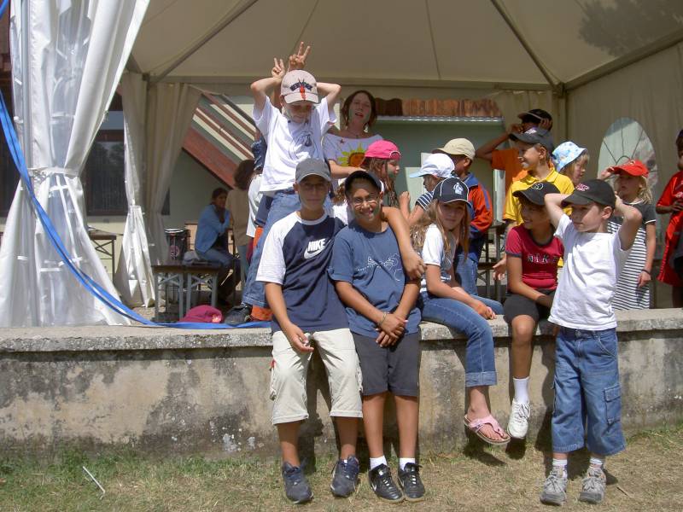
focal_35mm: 39
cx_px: 342
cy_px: 256
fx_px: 769
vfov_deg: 36.8
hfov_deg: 47.9
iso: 100
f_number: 4.7
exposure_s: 1/800
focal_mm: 8
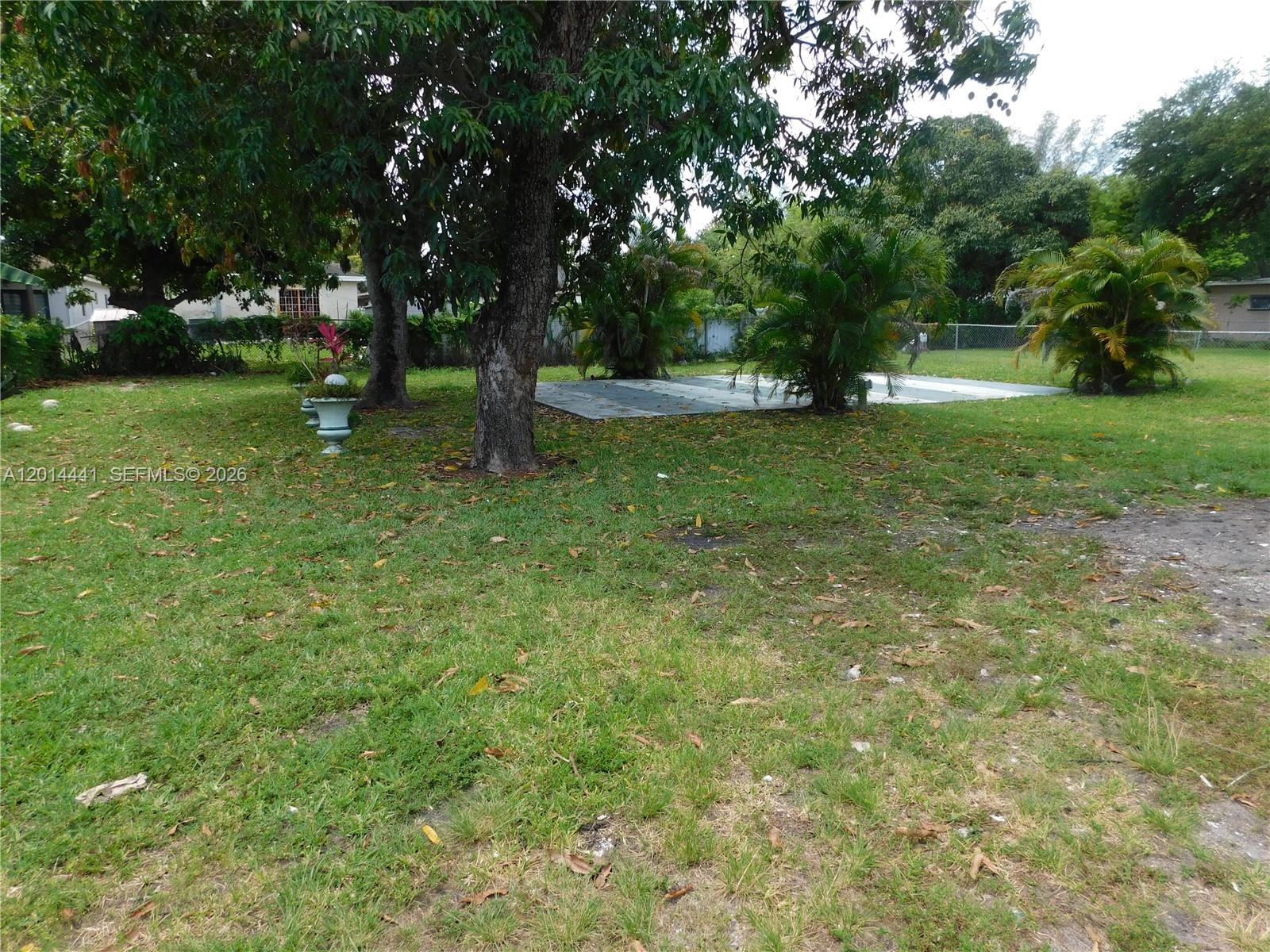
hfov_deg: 73.9
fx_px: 844
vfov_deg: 58.9
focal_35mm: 23
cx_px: 635
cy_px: 476
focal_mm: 4
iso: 125
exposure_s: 1/500
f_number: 3
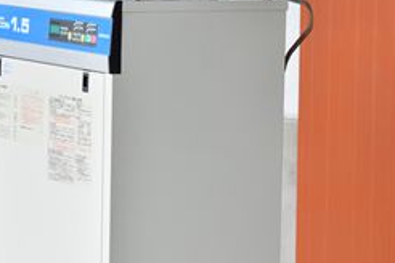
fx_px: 2172
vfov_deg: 6.9
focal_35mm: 198
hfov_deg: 10.4
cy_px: 196
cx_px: 175
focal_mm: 65
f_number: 6.3
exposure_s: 1/320
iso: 1250
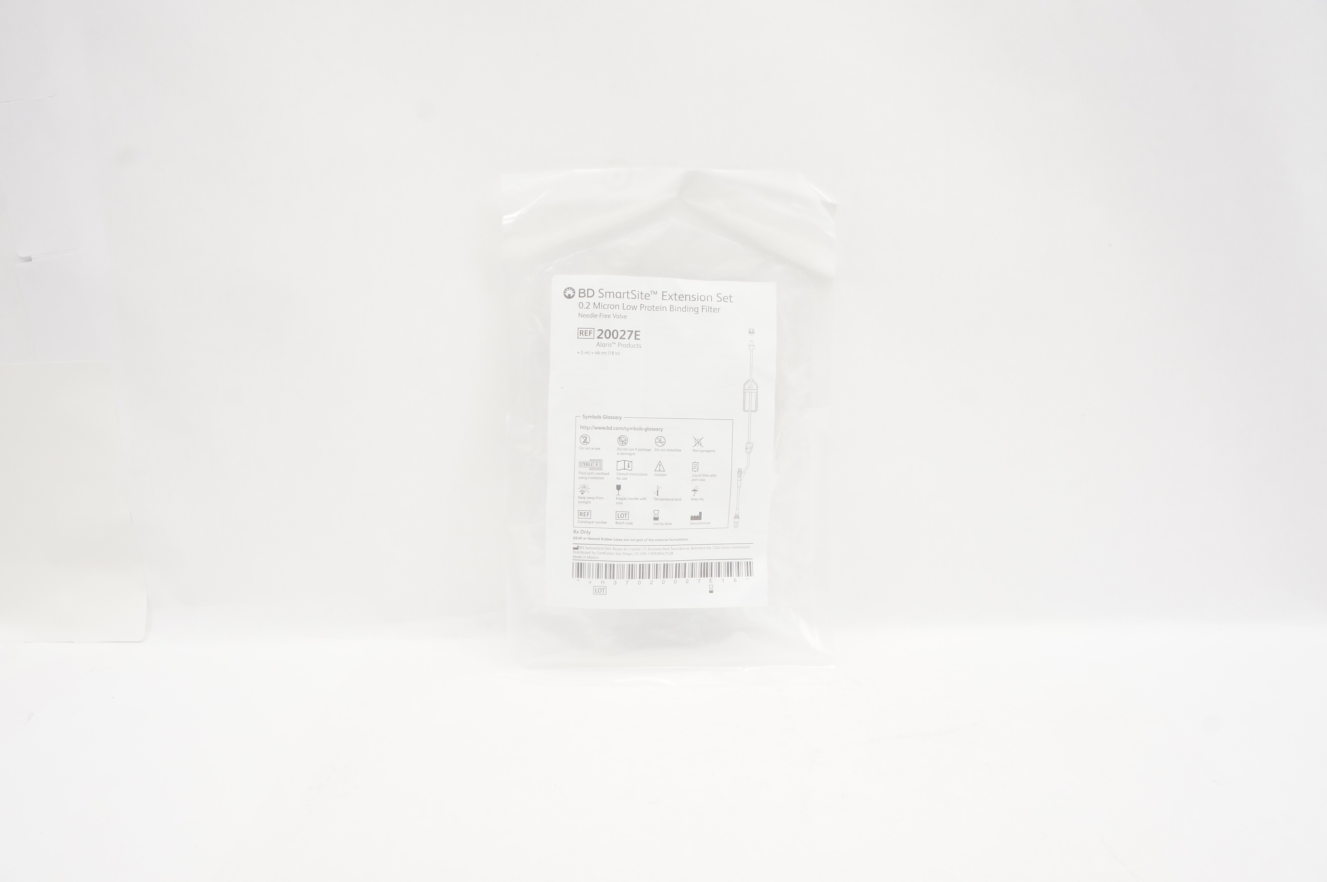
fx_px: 994
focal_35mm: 27
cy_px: 441
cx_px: 664
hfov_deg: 67.4
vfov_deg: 47.8
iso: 800
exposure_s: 1/30
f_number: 11
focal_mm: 18
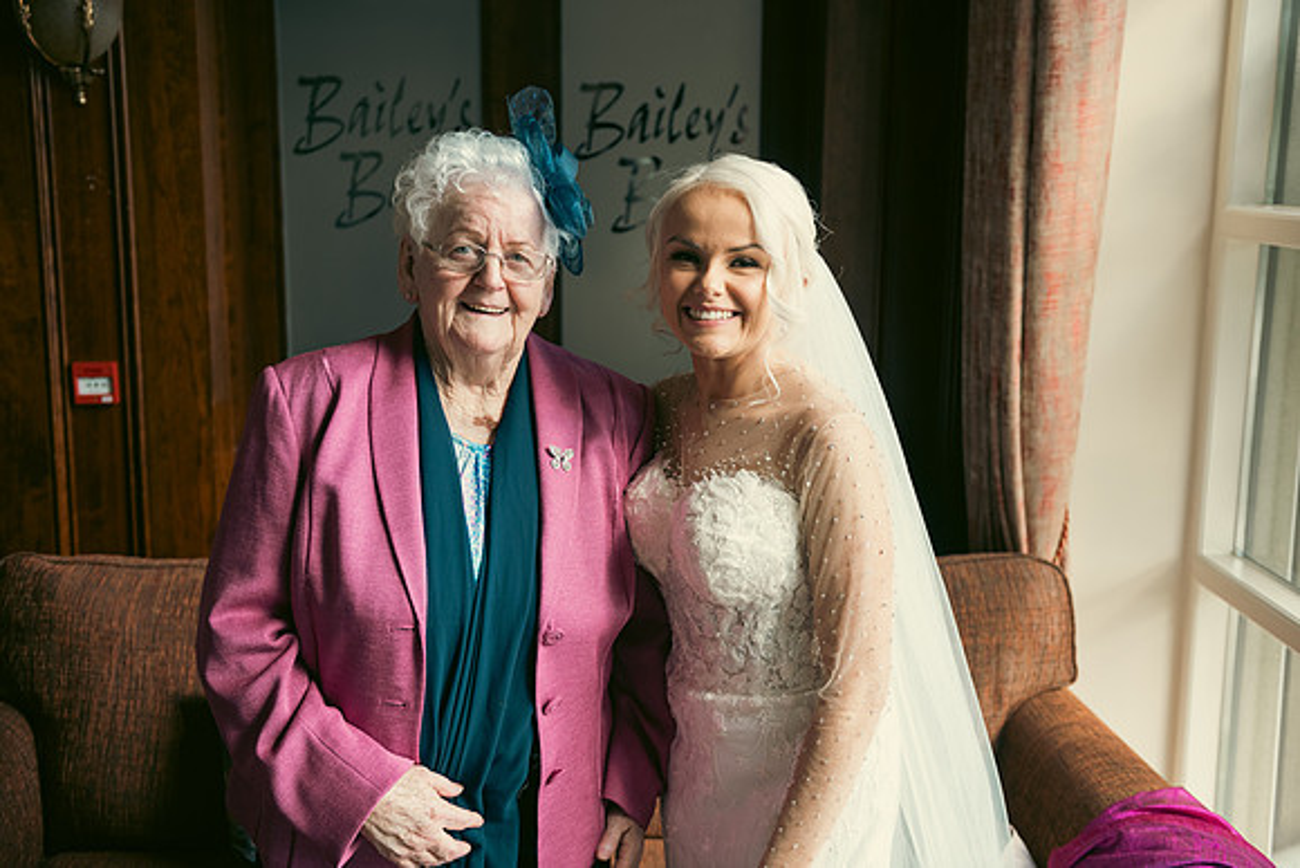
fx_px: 1517
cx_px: 650
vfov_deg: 31.9
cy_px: 434
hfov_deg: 46.4
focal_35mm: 42
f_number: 3.5
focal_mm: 42
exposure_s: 1/160
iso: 200
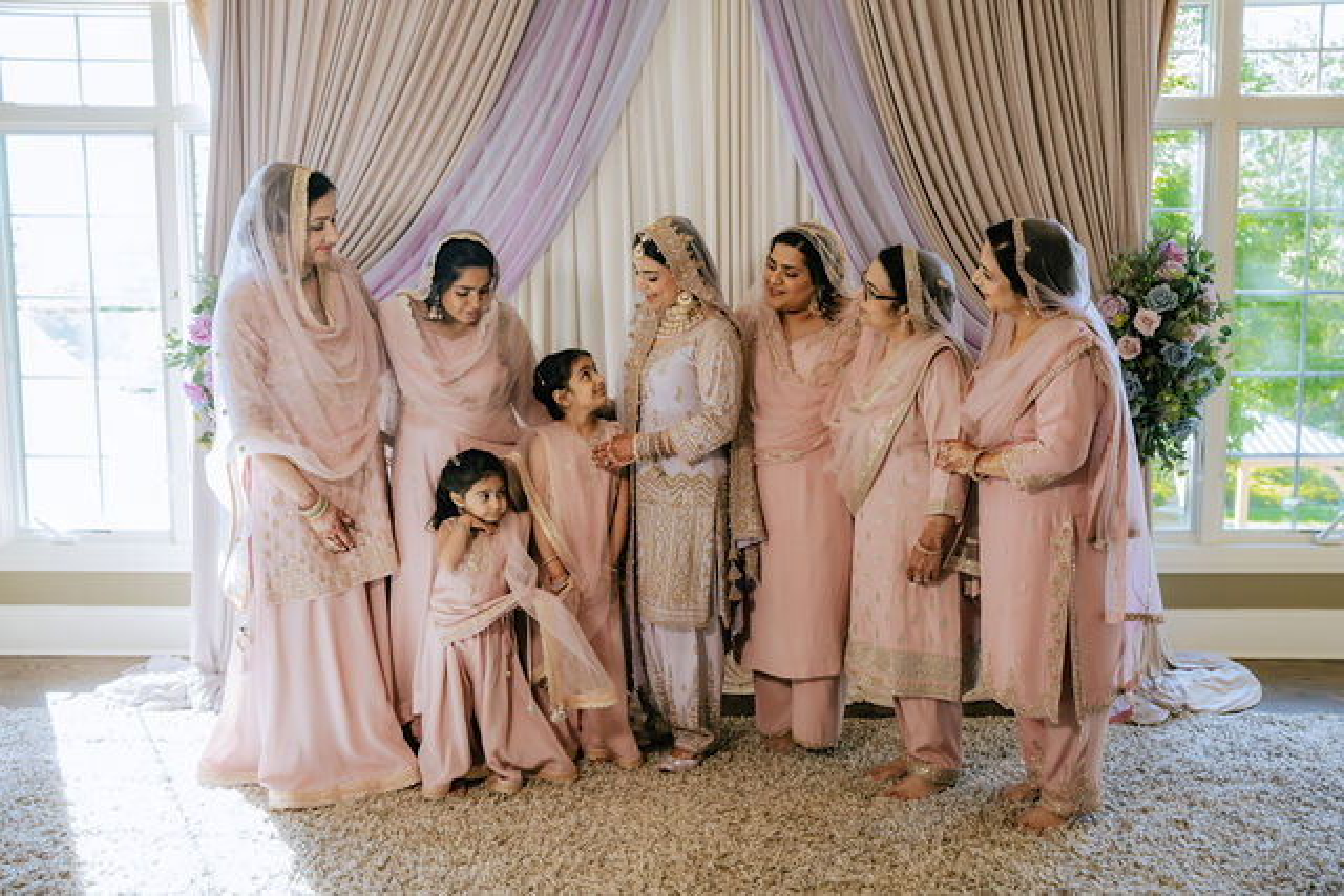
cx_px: 672
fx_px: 1180
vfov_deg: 41.6
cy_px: 448
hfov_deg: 59.3
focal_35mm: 32
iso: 1250
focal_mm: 31.6
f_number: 4.5
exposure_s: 1/160
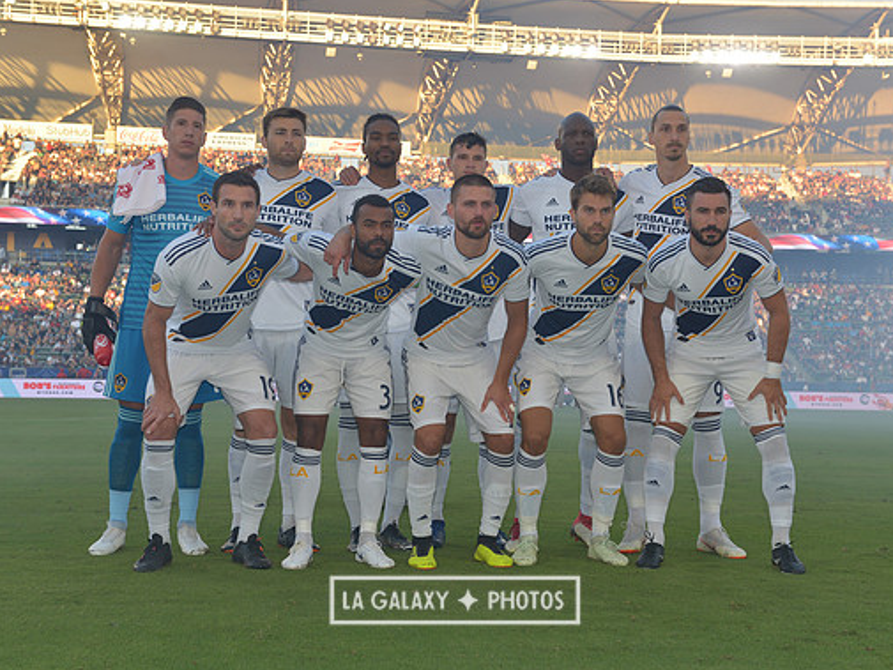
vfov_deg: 27.5
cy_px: 335
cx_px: 454
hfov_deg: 36.2
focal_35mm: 53
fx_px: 1368
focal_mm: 48
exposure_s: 1/160
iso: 200
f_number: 6.3
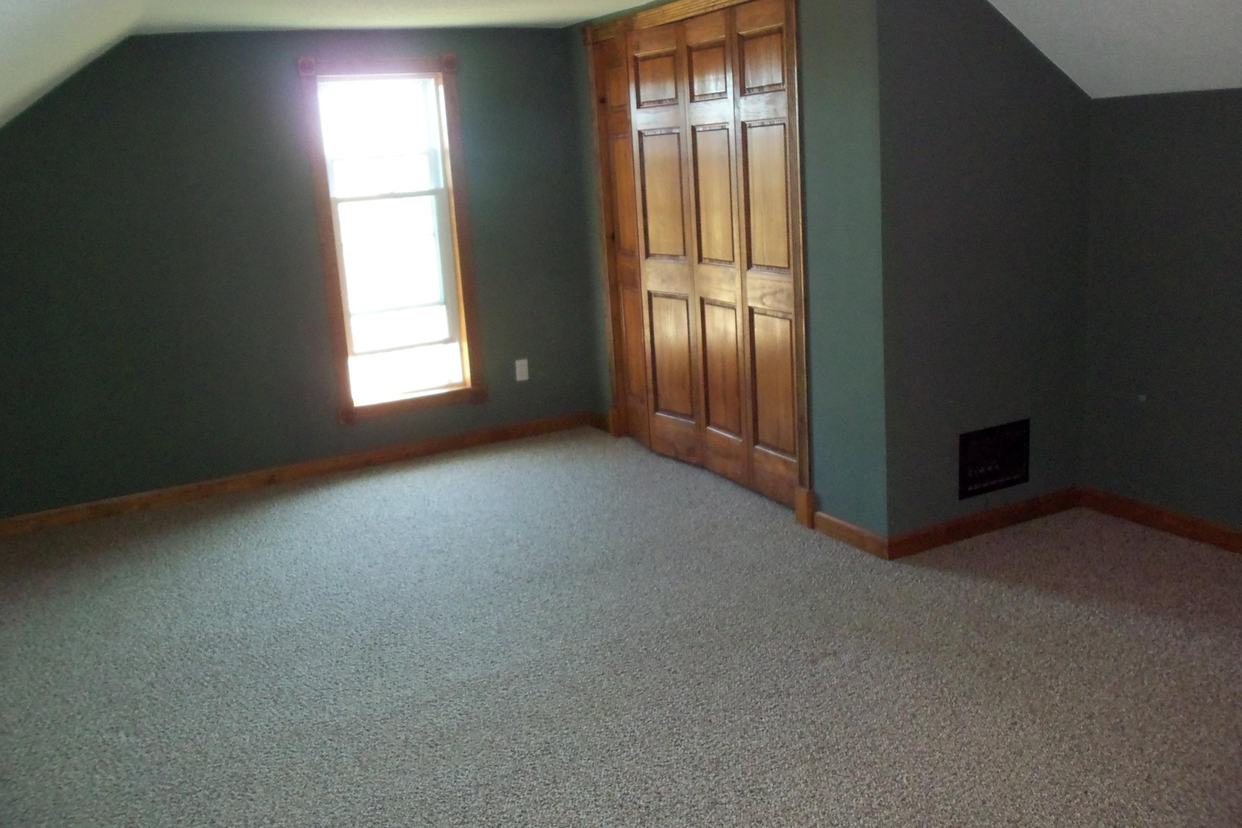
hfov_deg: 60.3
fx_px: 1069
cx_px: 605
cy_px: 382
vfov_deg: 42.3
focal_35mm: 31
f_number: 3.4
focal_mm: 5.2
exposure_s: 1/30
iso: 250
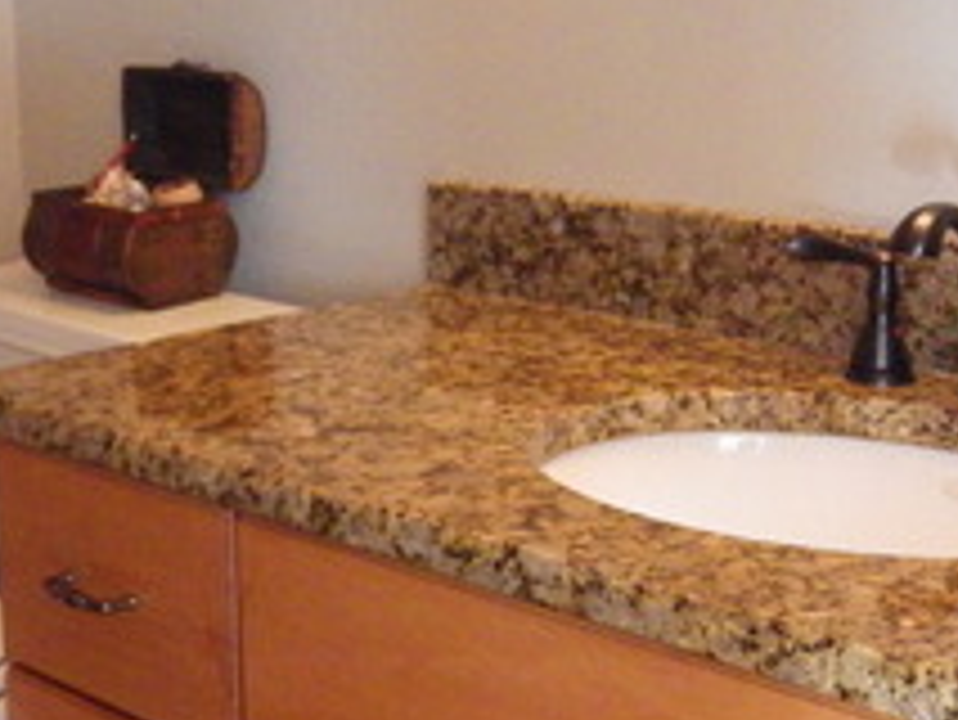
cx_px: 454
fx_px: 1828
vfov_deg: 22.3
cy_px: 315
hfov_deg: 29.4
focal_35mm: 66
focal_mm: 4
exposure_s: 1/45
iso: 800
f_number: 3.1
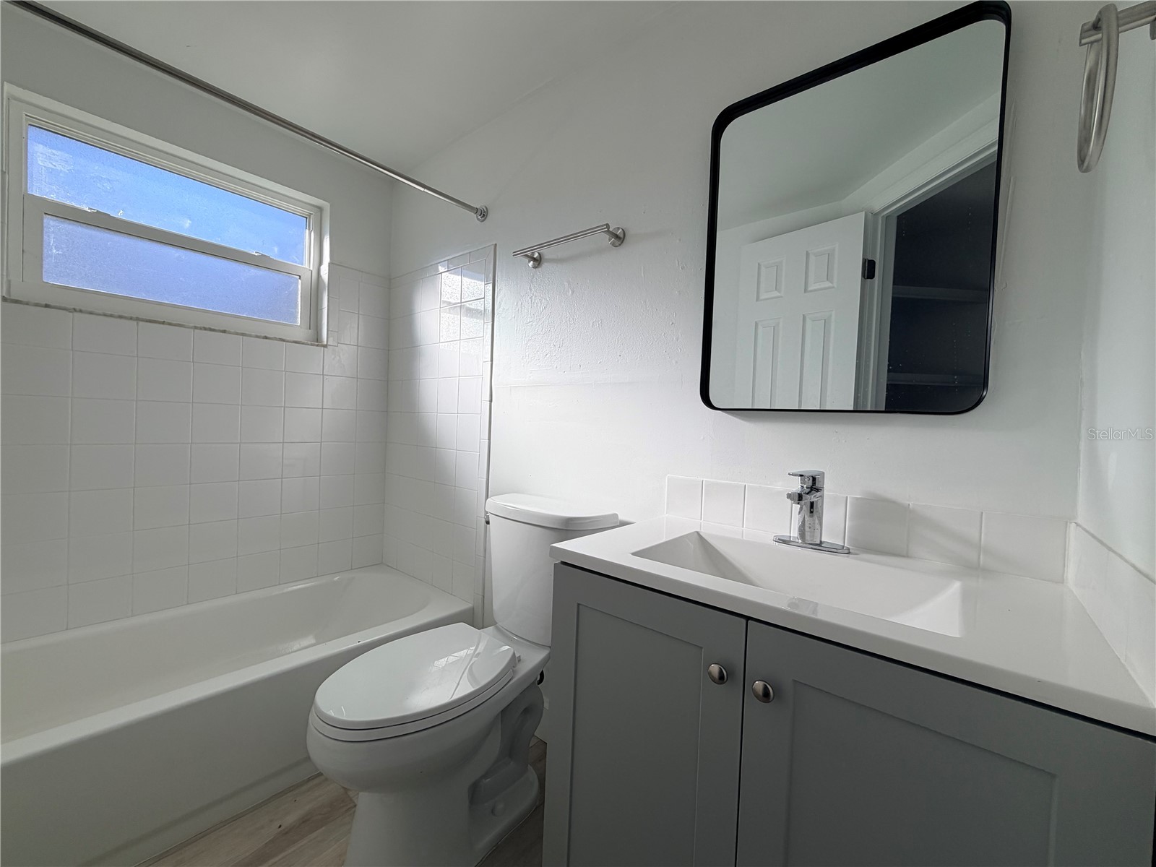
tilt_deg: -1.8
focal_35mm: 14
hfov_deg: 102.1
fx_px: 468
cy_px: 434
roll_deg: -2.3
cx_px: 578
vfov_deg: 85.7
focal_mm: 2.22
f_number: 2.2
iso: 50
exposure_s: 1/355
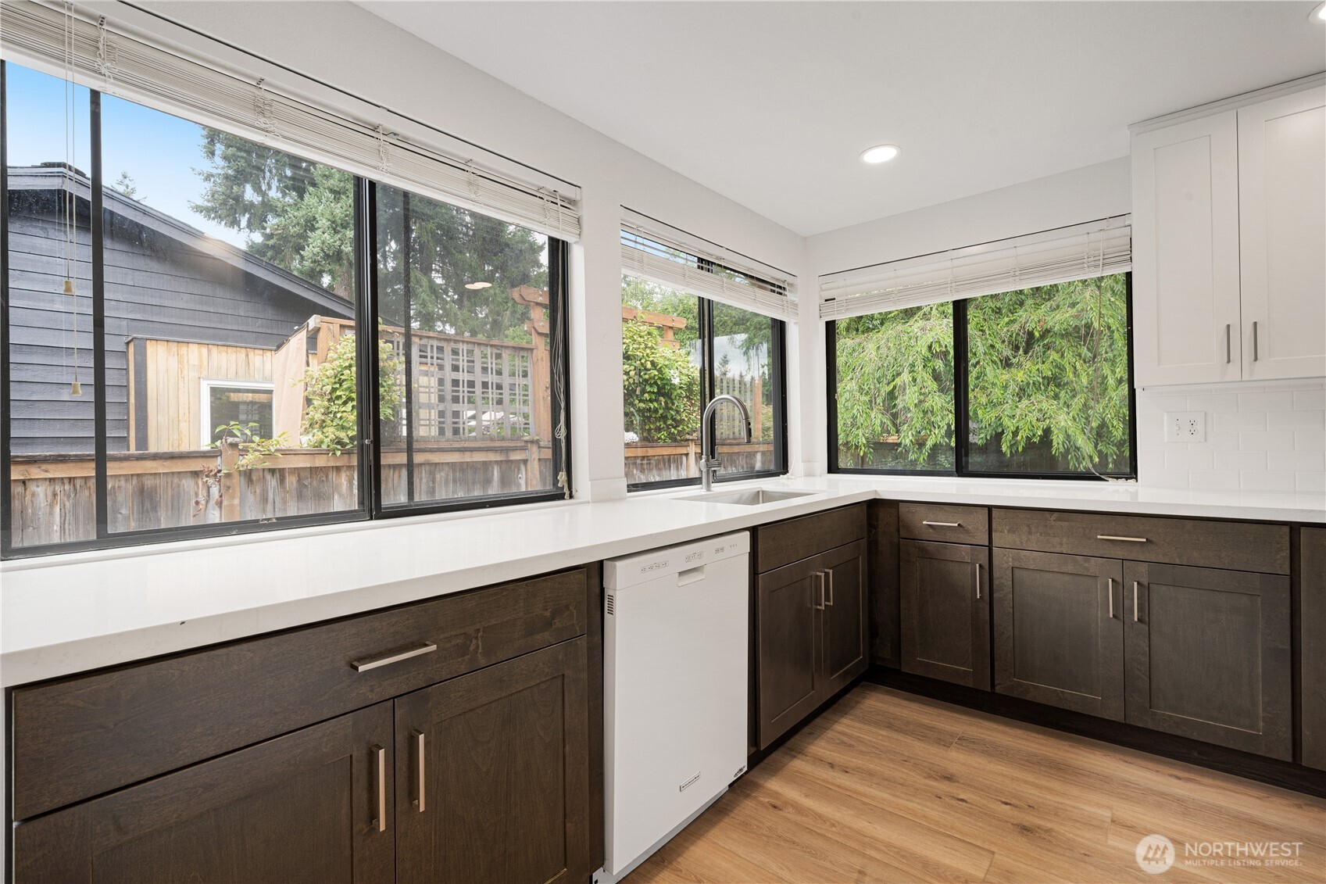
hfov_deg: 96.7
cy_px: 442
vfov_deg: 73.7
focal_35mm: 16
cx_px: 663
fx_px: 589
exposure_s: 1/15
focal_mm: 16
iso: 100
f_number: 11
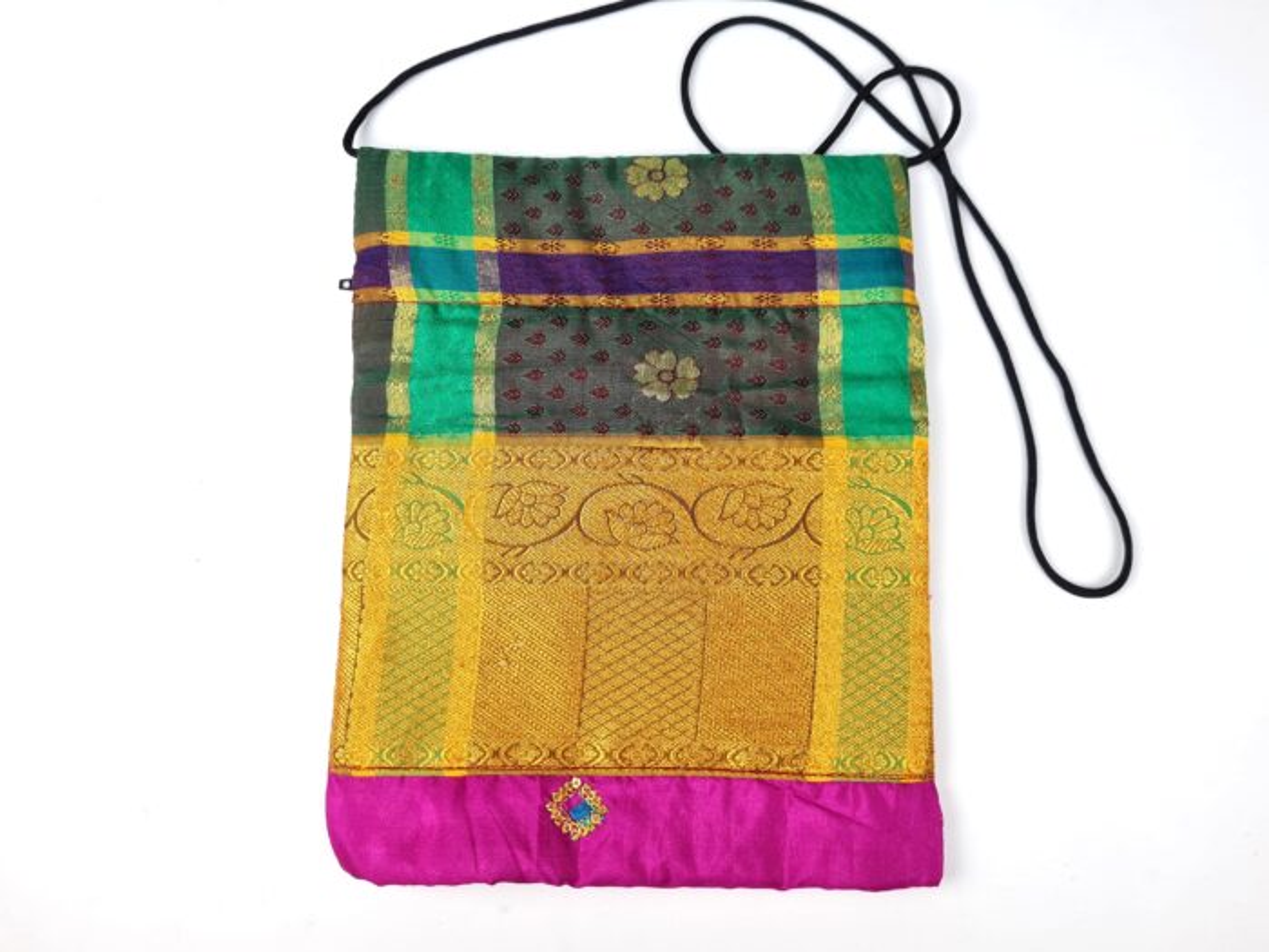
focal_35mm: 26
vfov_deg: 53.1
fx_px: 953
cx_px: 634
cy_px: 476
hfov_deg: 67.3
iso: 64
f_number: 1.8
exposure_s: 1/120
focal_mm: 5.4
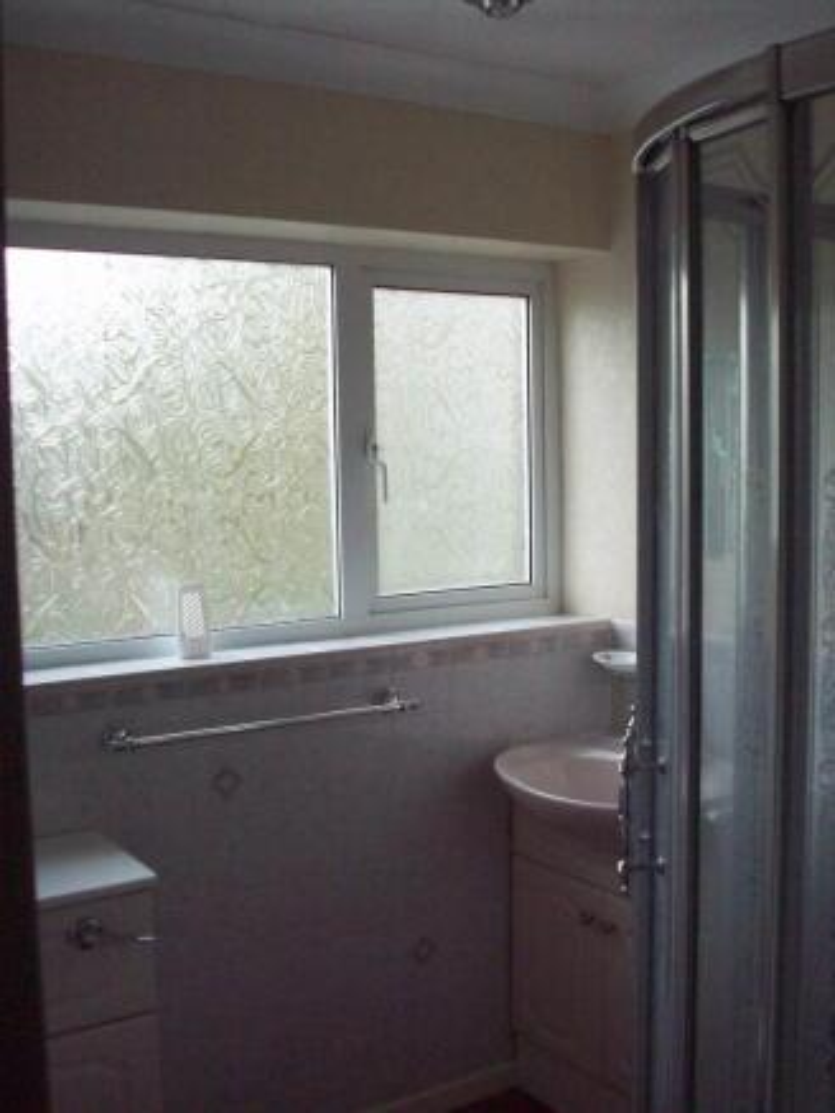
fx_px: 1189
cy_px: 556
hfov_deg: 38.7
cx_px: 418
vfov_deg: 50.1
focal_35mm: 37
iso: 333
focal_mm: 6.2
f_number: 2.8
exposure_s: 1/128
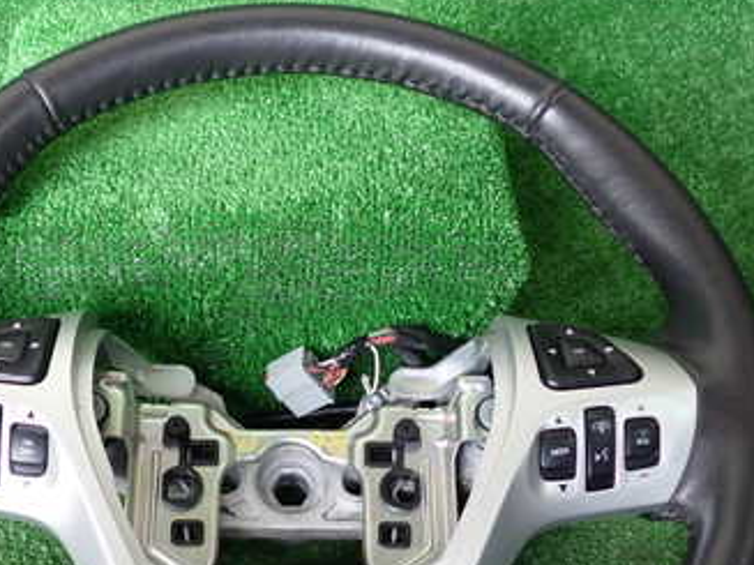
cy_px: 450
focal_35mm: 55
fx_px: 1198
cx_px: 309
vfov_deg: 26.1
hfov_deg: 34.9
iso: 200
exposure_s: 1/80
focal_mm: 5.4
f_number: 2.3
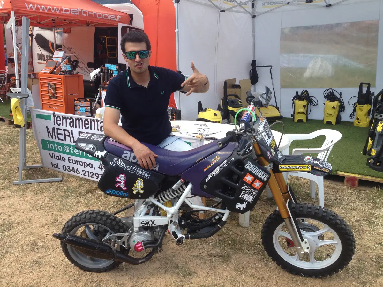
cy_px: 144
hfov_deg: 55.4
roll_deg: +0.3
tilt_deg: -18.6
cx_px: 192
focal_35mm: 33
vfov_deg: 42.9
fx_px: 365
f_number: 2.4
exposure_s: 1/448
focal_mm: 4.12
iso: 50
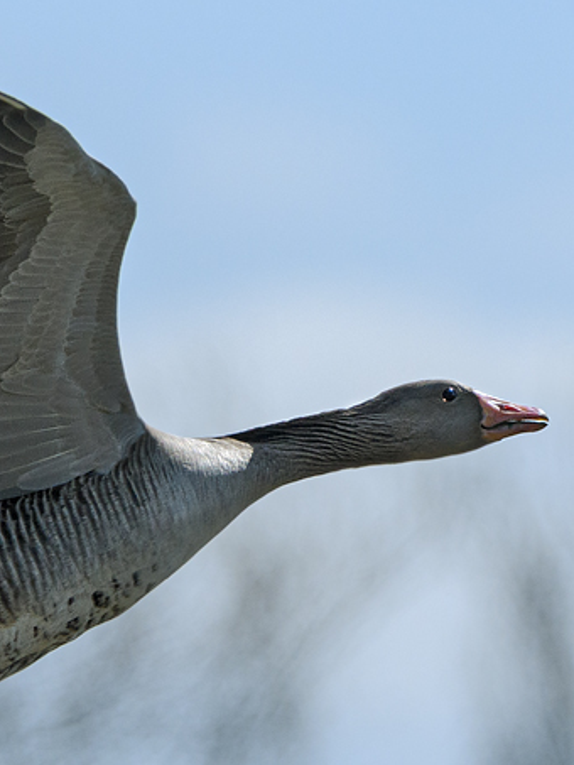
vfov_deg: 1.1
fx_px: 38850
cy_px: 579
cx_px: 201
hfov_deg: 0.8
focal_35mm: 1758
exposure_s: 1/3200
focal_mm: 460
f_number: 7.1
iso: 400
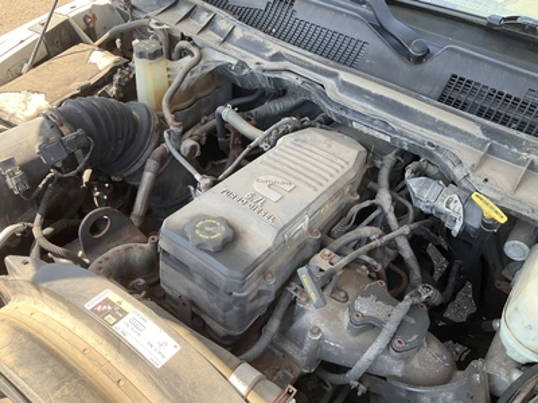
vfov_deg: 48.2
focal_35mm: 29
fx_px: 451
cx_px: 269
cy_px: 202
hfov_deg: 61.7
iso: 32
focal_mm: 3
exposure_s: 1/172
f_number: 1.8
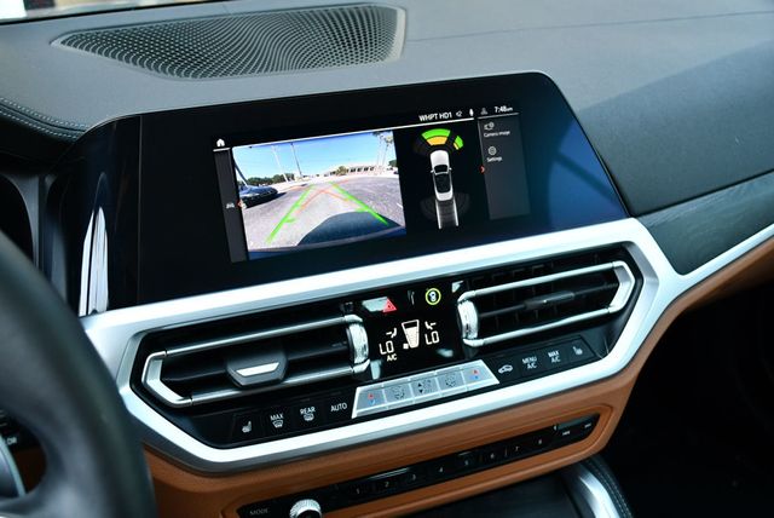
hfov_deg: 53.1
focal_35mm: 36
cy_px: 259
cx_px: 387
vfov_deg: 36.9
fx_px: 775
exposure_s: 1/250
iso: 800
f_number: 3.5
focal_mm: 18
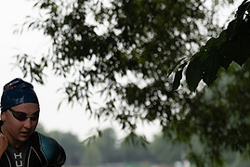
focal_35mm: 194
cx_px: -16
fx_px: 1349
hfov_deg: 10.5
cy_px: 135
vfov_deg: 7.1
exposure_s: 1/400
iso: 320
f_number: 3.2
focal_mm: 90
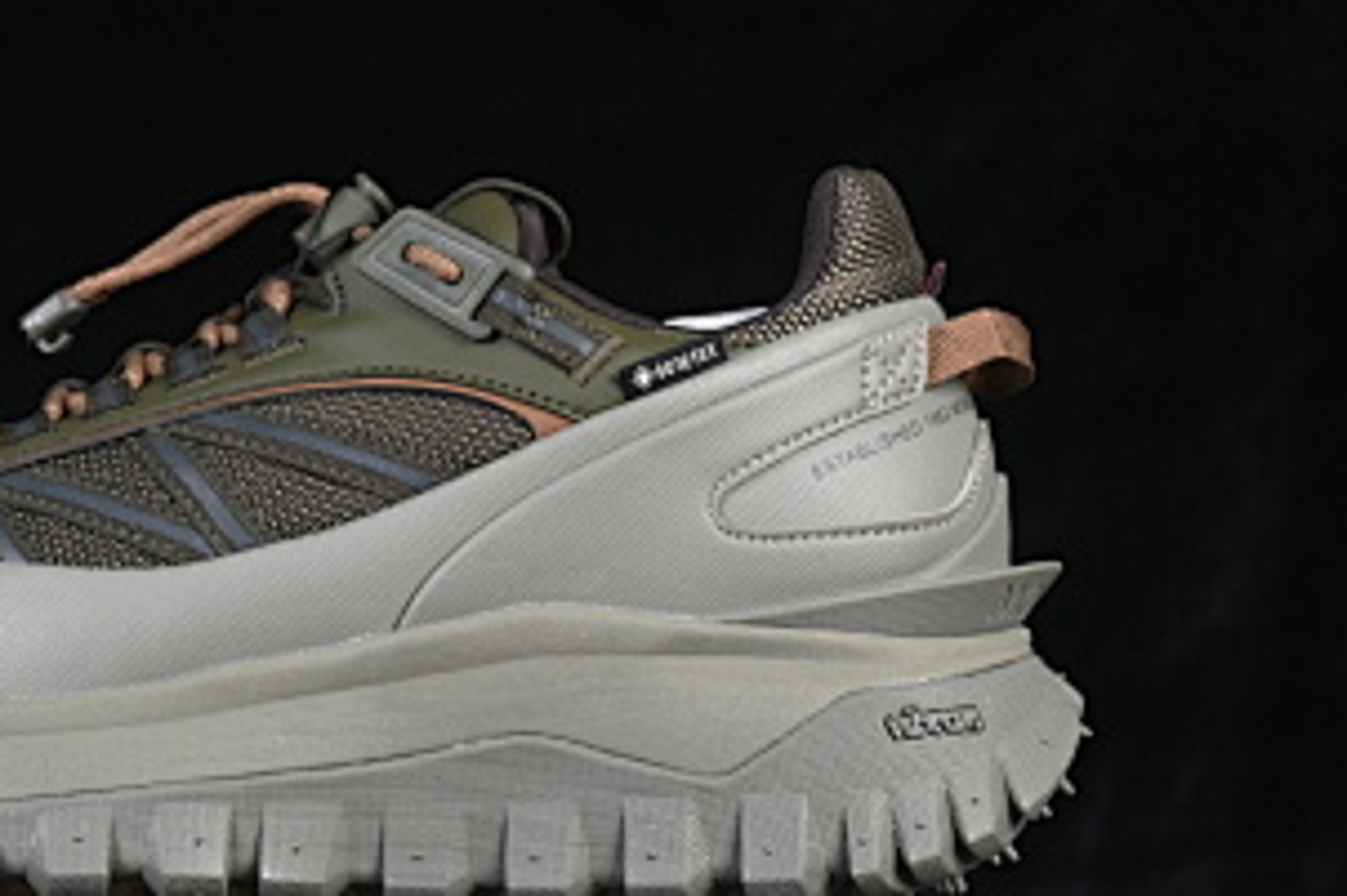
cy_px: 461
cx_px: 277
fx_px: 4637
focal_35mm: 124
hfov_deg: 16.4
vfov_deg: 11.0
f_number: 6.3
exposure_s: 1/60
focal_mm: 50
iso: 160
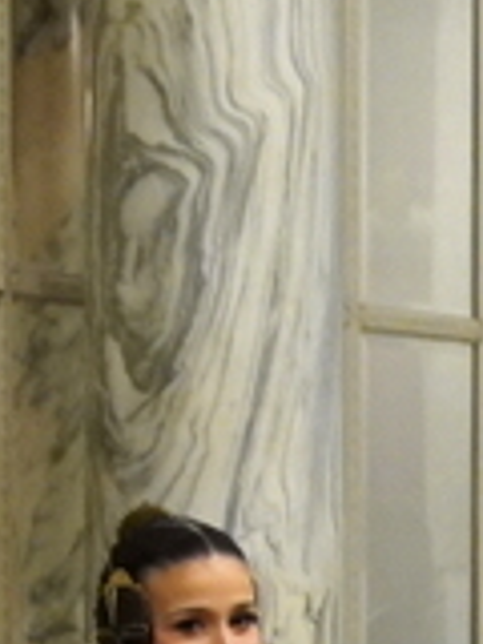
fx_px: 4018
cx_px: 998
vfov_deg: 8.8
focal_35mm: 216
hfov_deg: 6.6
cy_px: 1187
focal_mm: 20
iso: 1600
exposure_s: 1/160
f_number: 2.8
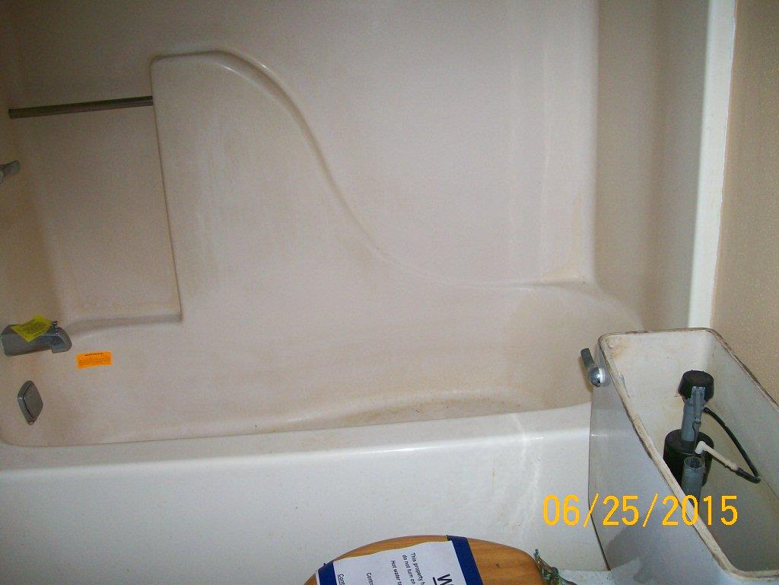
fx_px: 810
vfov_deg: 39.7
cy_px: 292
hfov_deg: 51.4
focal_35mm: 36
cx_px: 390
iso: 140
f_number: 2.7
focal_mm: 6
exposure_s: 1/64
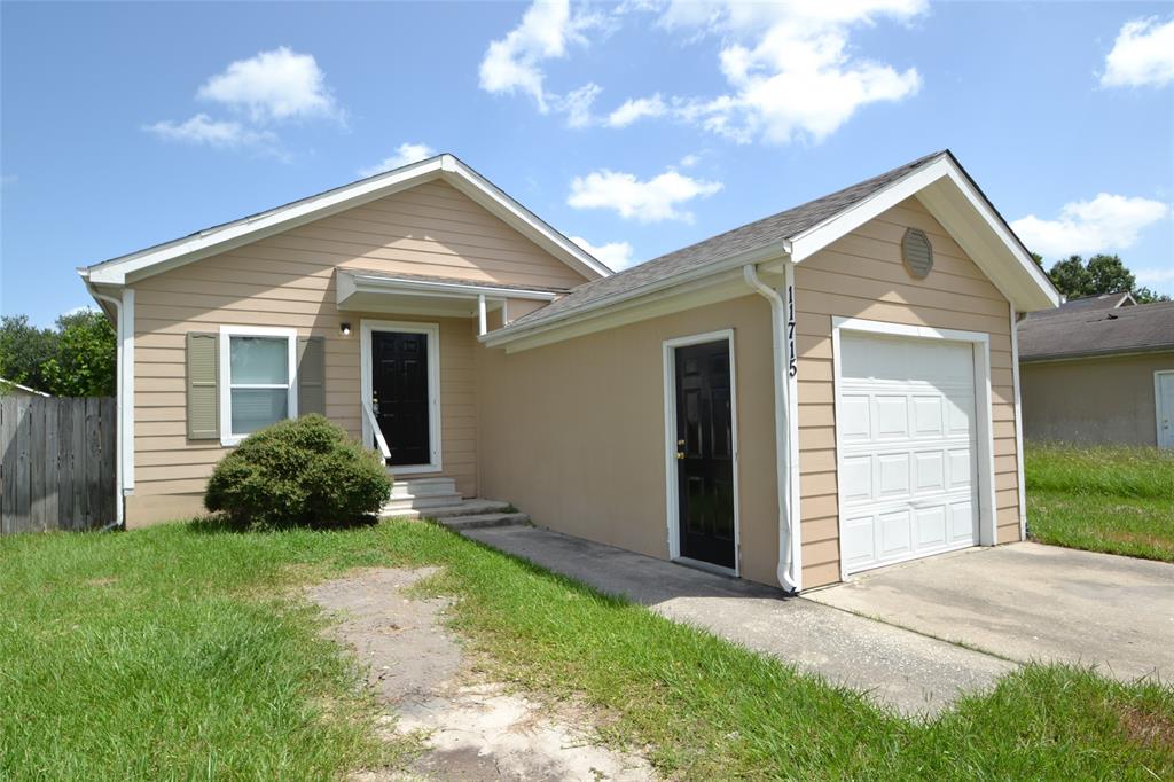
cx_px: 587
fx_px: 587
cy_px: 391
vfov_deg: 67.3
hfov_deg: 90.0
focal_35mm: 18
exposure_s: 1/160
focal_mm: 12
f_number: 11
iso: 100
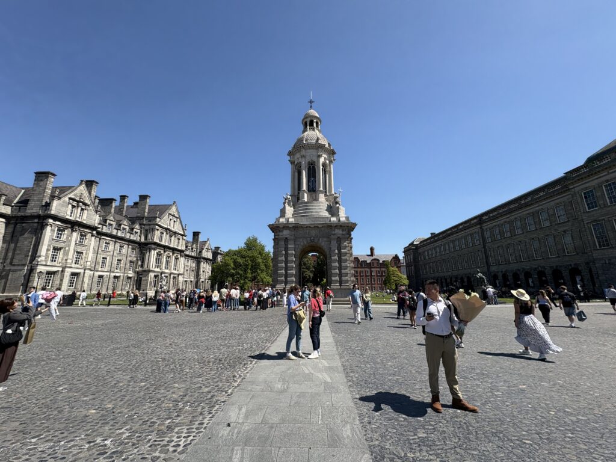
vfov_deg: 85.7
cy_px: 231
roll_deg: +1.6
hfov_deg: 102.1
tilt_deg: +12.7
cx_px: 308
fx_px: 249
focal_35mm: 14
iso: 40
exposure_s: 1/1789
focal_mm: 2.22
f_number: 2.2
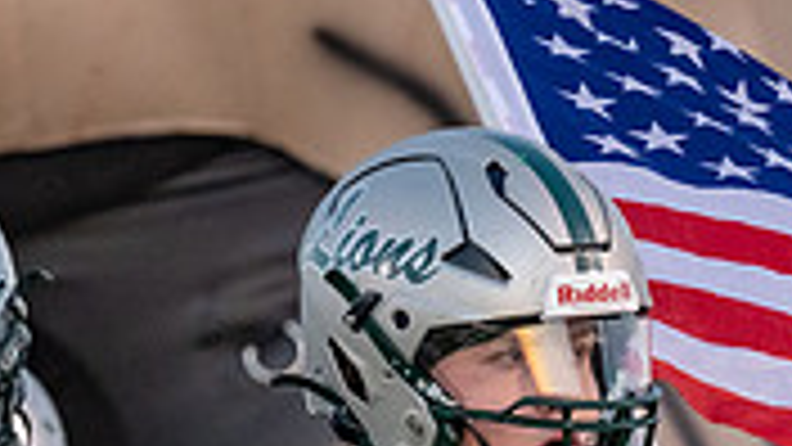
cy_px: 719
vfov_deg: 1.4
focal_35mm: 892
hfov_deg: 2.4
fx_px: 18733
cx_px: 387
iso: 2500
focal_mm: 200
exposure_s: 1/1250
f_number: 4
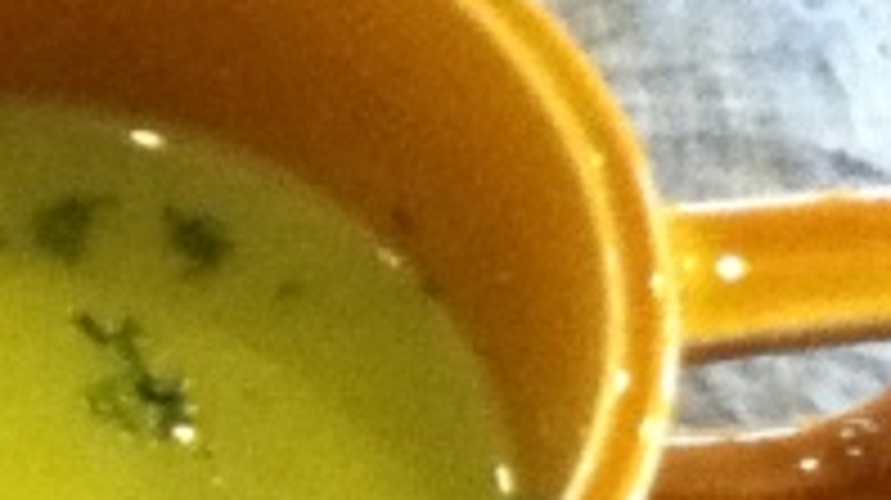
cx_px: 76
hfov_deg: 23.5
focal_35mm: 88
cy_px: 525
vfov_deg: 13.5
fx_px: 2077
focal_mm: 3.85
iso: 640
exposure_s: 1/20
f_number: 2.4
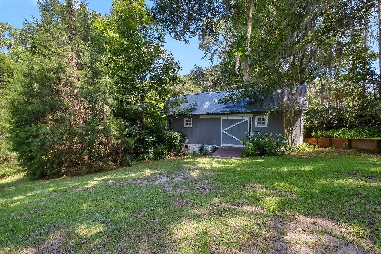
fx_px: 159
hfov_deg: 100.4
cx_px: 190
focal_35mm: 15
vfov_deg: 77.3
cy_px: 127
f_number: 8
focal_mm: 10
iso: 500
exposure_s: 1/200
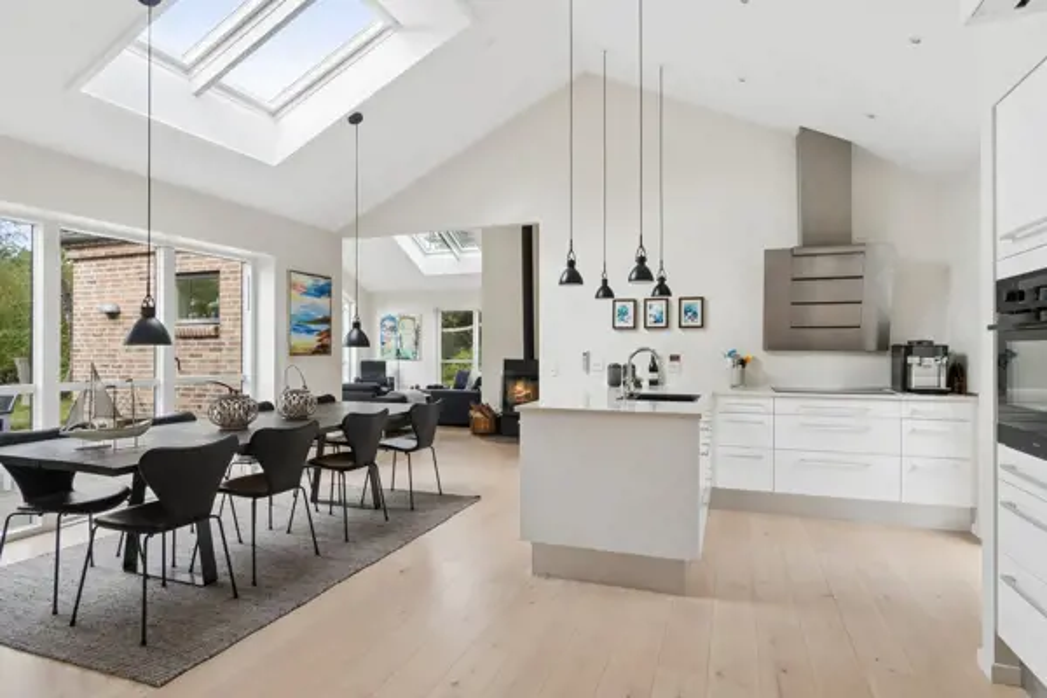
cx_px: 524
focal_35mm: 20
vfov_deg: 63.2
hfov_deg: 85.4
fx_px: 567
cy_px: 349
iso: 200
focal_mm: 13
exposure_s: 1/40
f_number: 8
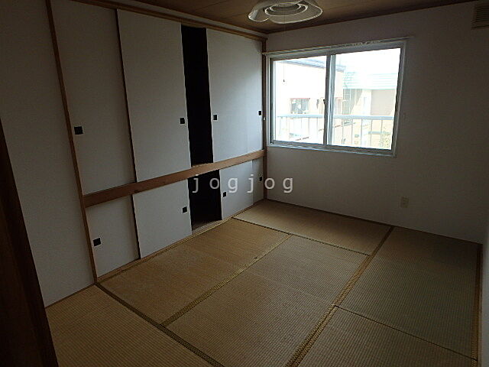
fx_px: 297
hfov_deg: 79.0
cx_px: 244
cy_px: 184
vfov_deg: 63.4
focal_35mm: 21
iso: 125
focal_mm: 3.7
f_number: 3.5
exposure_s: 1/125
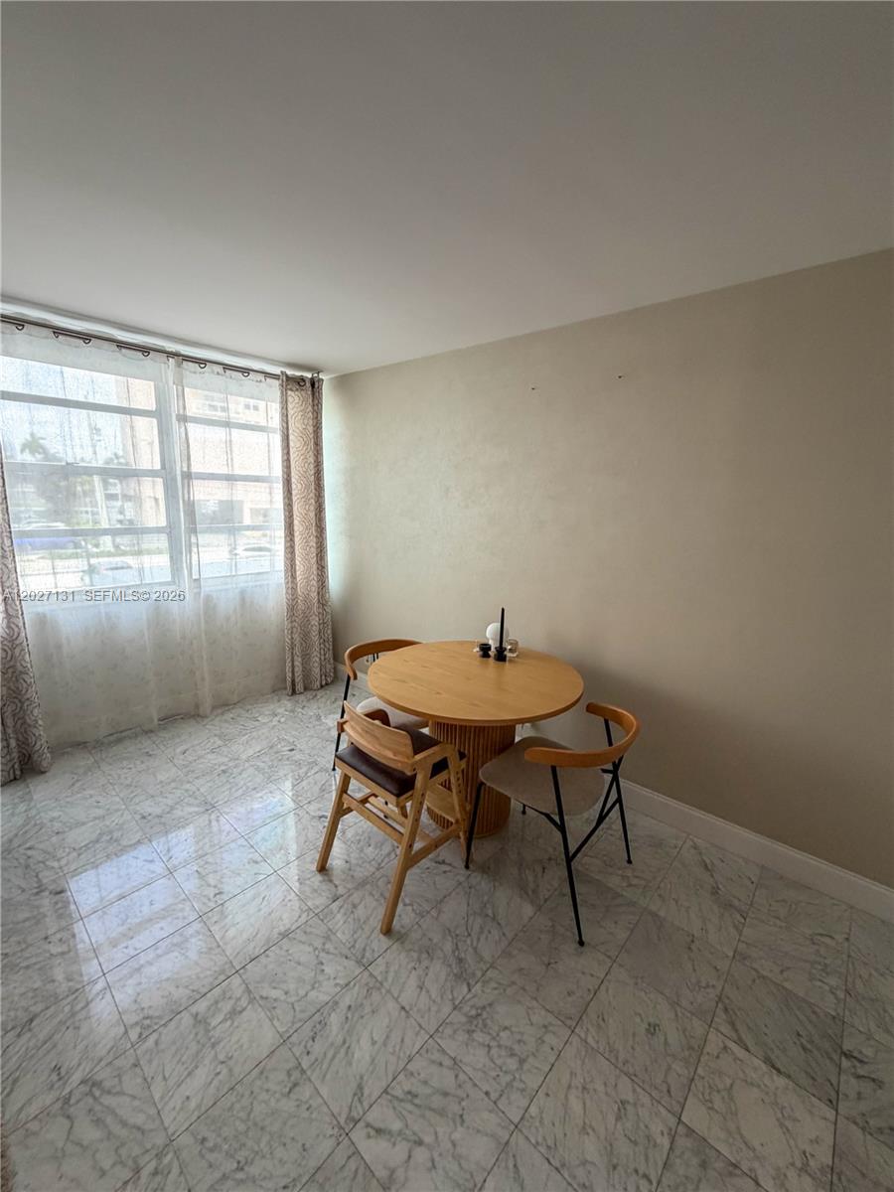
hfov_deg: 85.7
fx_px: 482
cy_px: 596
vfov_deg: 102.1
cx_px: 447
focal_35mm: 14
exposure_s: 1/120
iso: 250
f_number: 2.2
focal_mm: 2.22
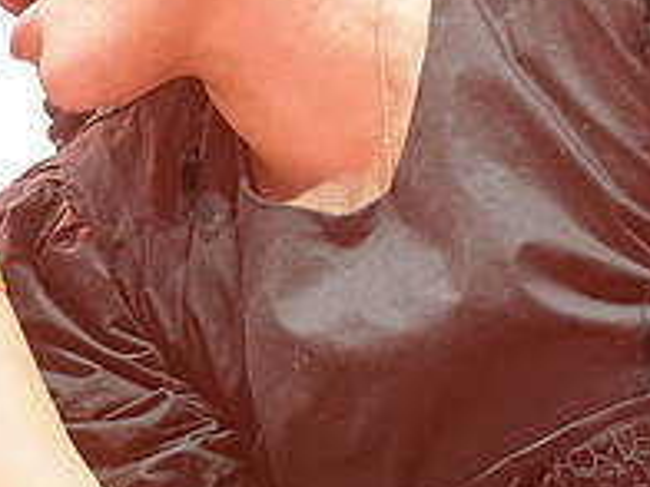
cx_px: 375
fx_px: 7380
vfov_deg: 3.8
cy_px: -6
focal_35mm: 393
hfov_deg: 5.0
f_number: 4
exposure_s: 1/400
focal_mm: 92
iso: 1000
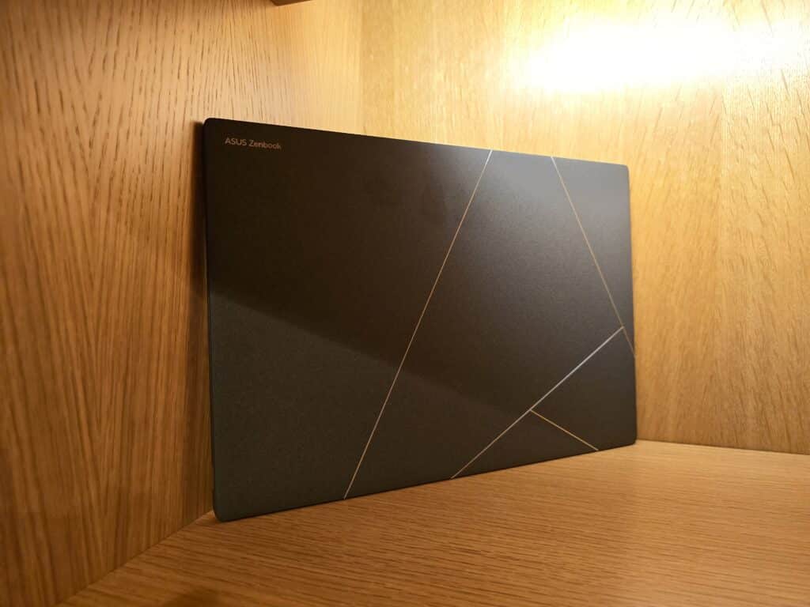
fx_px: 538
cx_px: 405
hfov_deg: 73.9
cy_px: 304
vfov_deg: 58.9
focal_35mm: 23
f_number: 1.7
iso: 1250
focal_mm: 6.3
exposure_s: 1/100
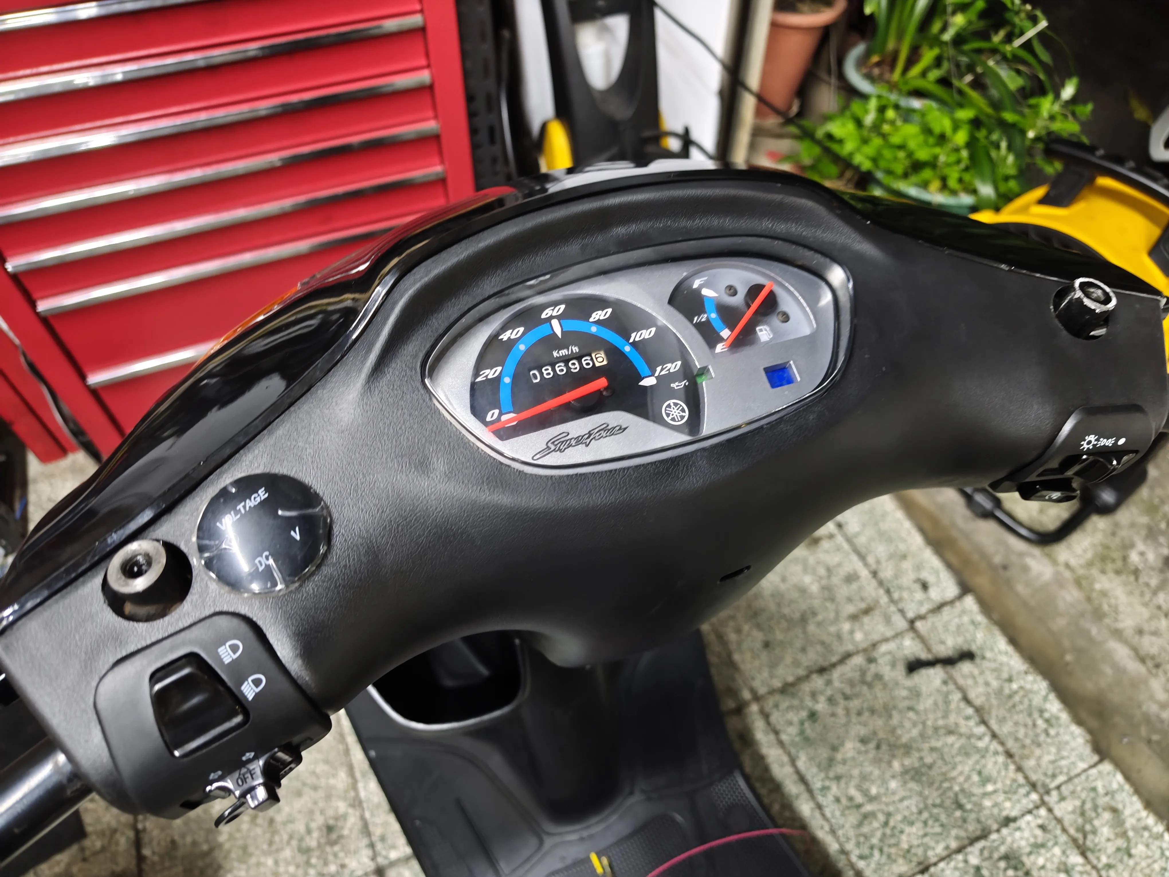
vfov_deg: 58.9
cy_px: 438
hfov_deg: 73.9
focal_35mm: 23
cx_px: 584
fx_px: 777
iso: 1250
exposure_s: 1/30
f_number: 1.7
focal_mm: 6.07
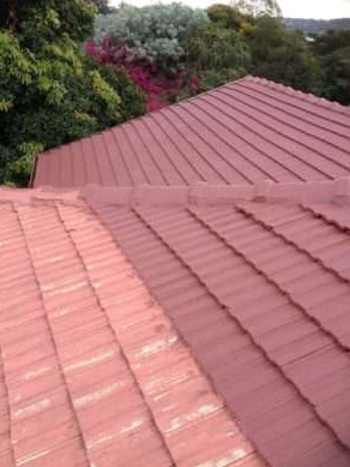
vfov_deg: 51.3
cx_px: 176
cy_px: 239
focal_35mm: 36
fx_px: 485
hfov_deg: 39.7
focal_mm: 4.28
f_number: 2.4
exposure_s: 1/375
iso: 50
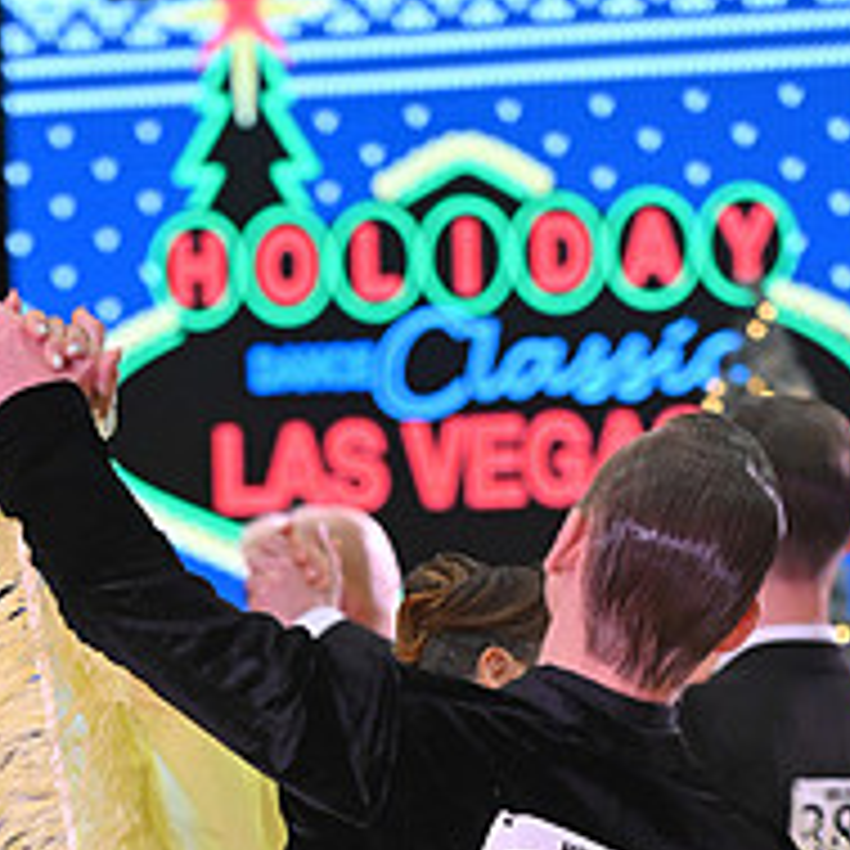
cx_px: 169
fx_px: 10862
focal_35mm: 391
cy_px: 1268
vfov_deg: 4.5
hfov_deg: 4.5
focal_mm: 150
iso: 3200
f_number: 5.6
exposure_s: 1/400
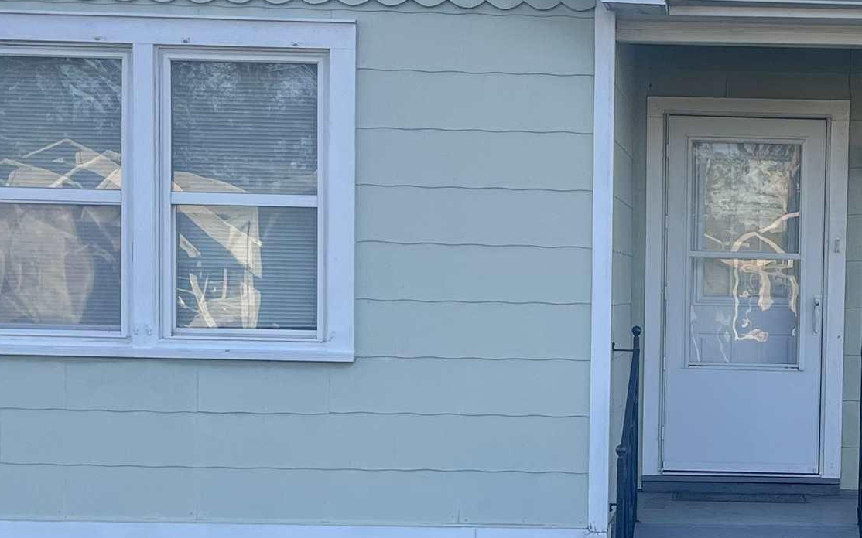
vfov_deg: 17.1
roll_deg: -1.3
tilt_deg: -3.9
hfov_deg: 26.4
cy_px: 386
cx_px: 751
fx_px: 1785
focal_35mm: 76
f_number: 1.6
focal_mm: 5.1
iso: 50
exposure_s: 1/631
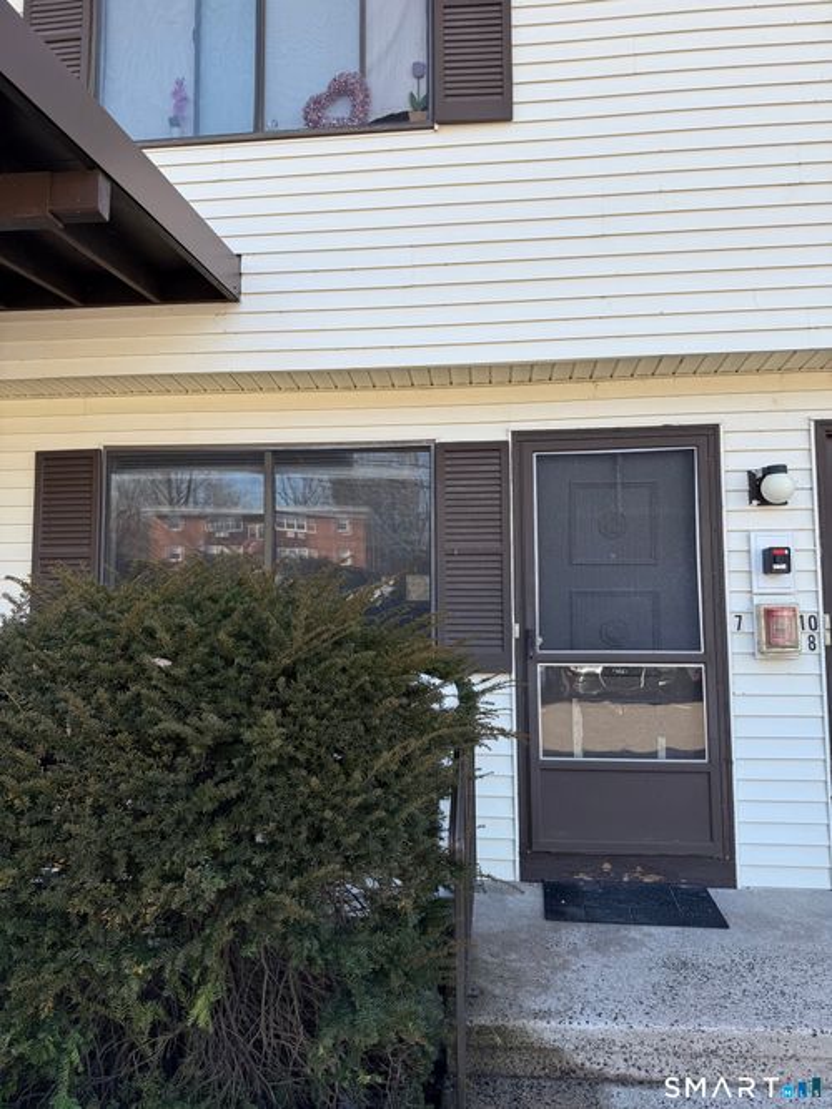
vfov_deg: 71.6
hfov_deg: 56.8
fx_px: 769
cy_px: 554
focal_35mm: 24
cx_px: 416
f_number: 1.78
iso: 80
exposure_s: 1/715
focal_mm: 6.76
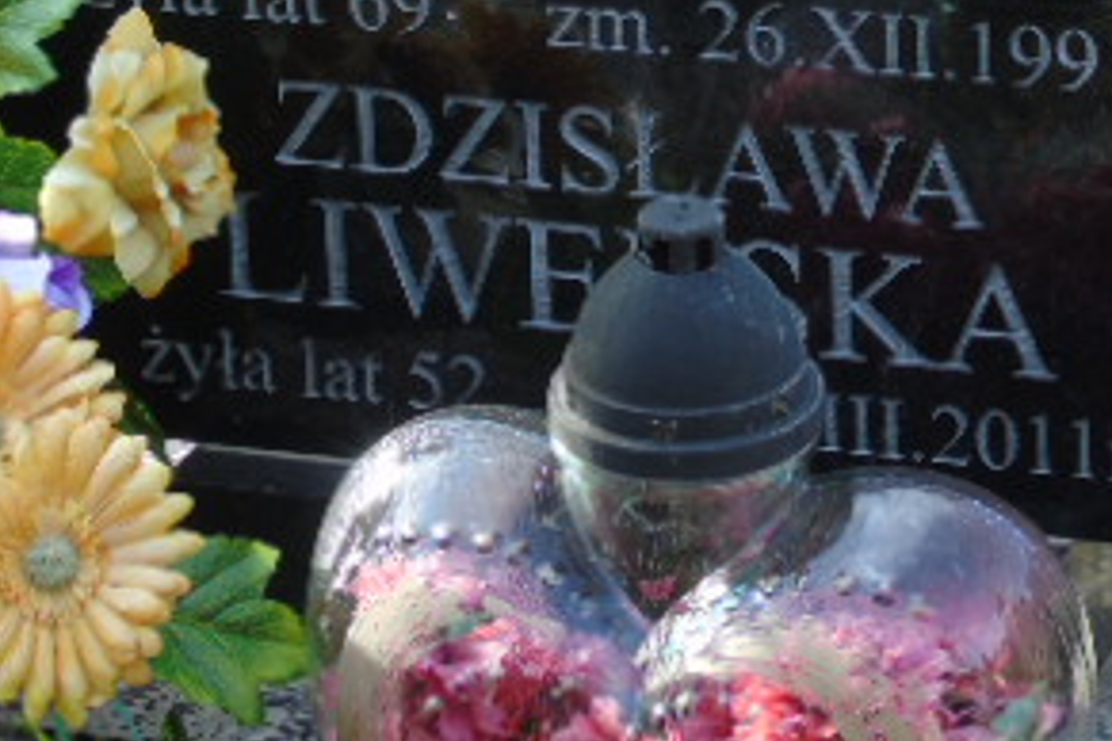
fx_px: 6641
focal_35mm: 215
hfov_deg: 9.6
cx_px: 531
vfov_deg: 6.4
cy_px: 38
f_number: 4.3
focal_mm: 17
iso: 80
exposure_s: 1/80
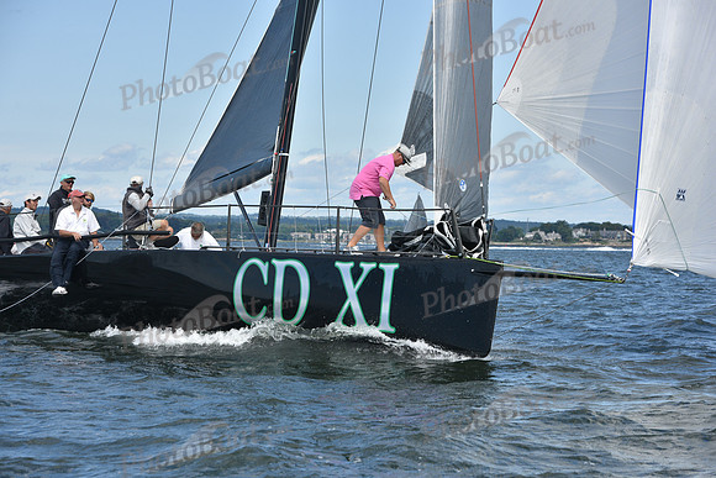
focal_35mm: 122
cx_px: 358
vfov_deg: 11.2
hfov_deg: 16.8
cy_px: 239
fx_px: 2427
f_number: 8
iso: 320
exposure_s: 1/1000
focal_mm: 122
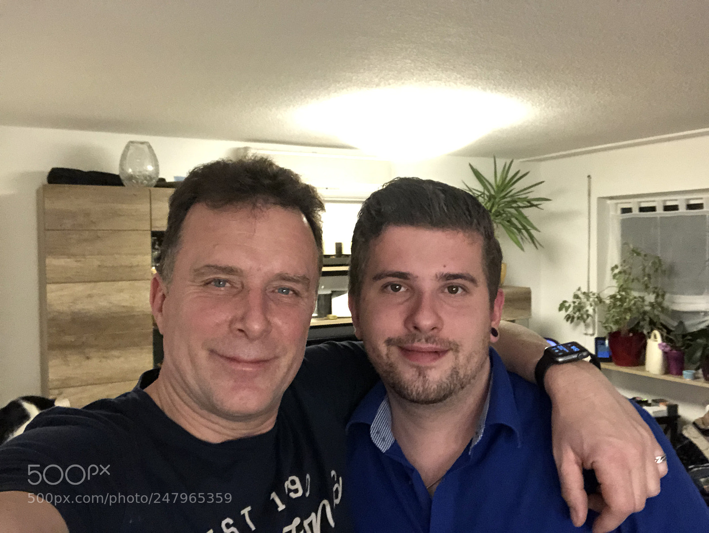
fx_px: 656
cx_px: 354
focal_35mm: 32
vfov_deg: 44.2
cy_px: 266
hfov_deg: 56.8
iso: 640
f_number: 2.2
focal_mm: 2.87
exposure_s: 1/17
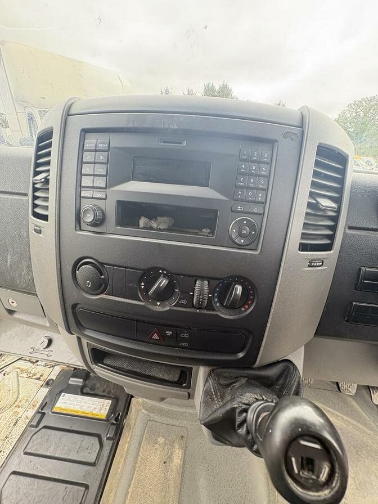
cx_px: 189
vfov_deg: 102.1
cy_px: 252
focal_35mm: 14
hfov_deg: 85.7
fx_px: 204
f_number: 2.2
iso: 160
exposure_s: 1/99
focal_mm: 2.22
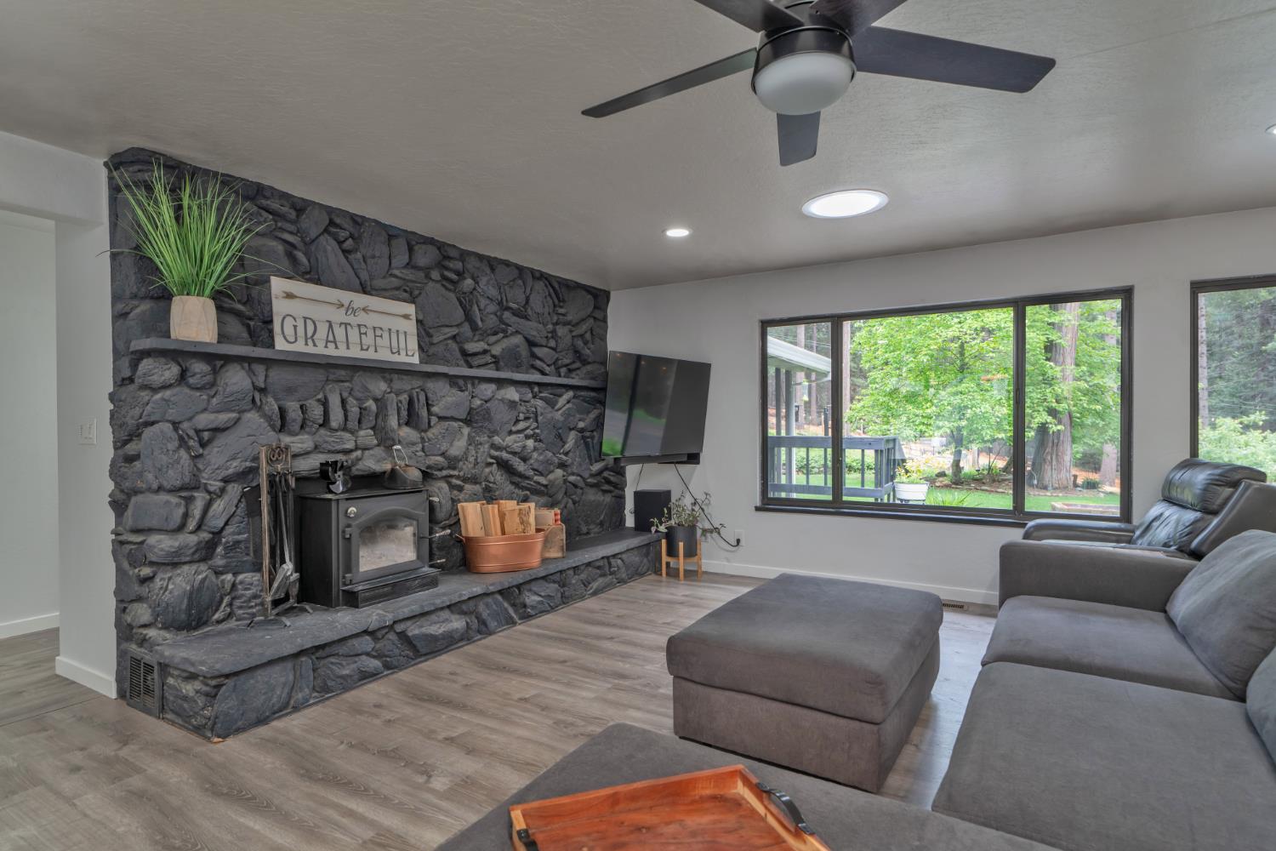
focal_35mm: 18
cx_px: 638
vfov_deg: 67.4
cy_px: 426
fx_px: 638
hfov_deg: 90.0
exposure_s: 1/15
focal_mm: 18
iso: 320
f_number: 6.3
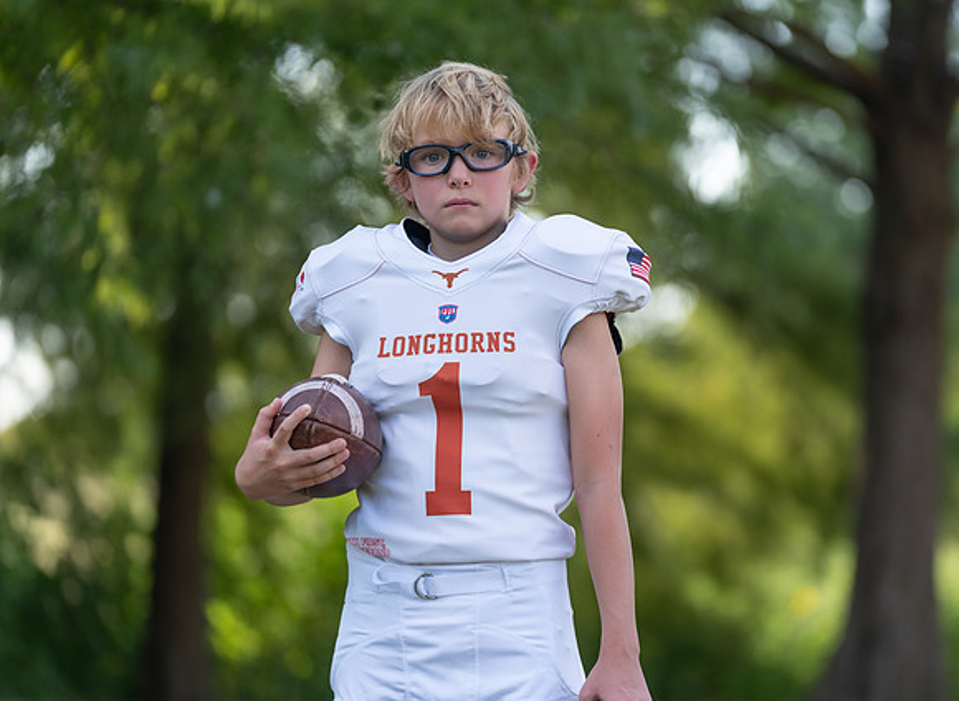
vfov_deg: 9.2
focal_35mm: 160
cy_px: 317
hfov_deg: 12.5
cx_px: 540
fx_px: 4380
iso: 100
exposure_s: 1/400
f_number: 2.8
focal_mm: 134
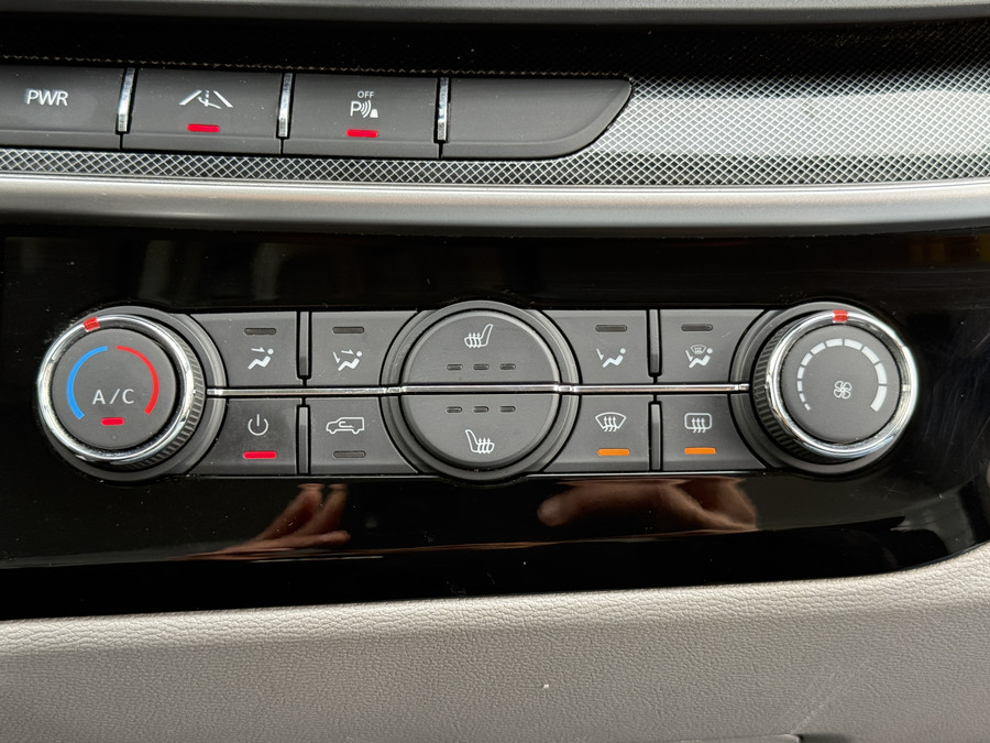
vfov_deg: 30.3
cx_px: 495
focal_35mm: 48
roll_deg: -1.9
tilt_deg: -43.8
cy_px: 372
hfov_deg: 39.7
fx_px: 1373
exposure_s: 1/101
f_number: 1.78
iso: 160
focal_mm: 6.76
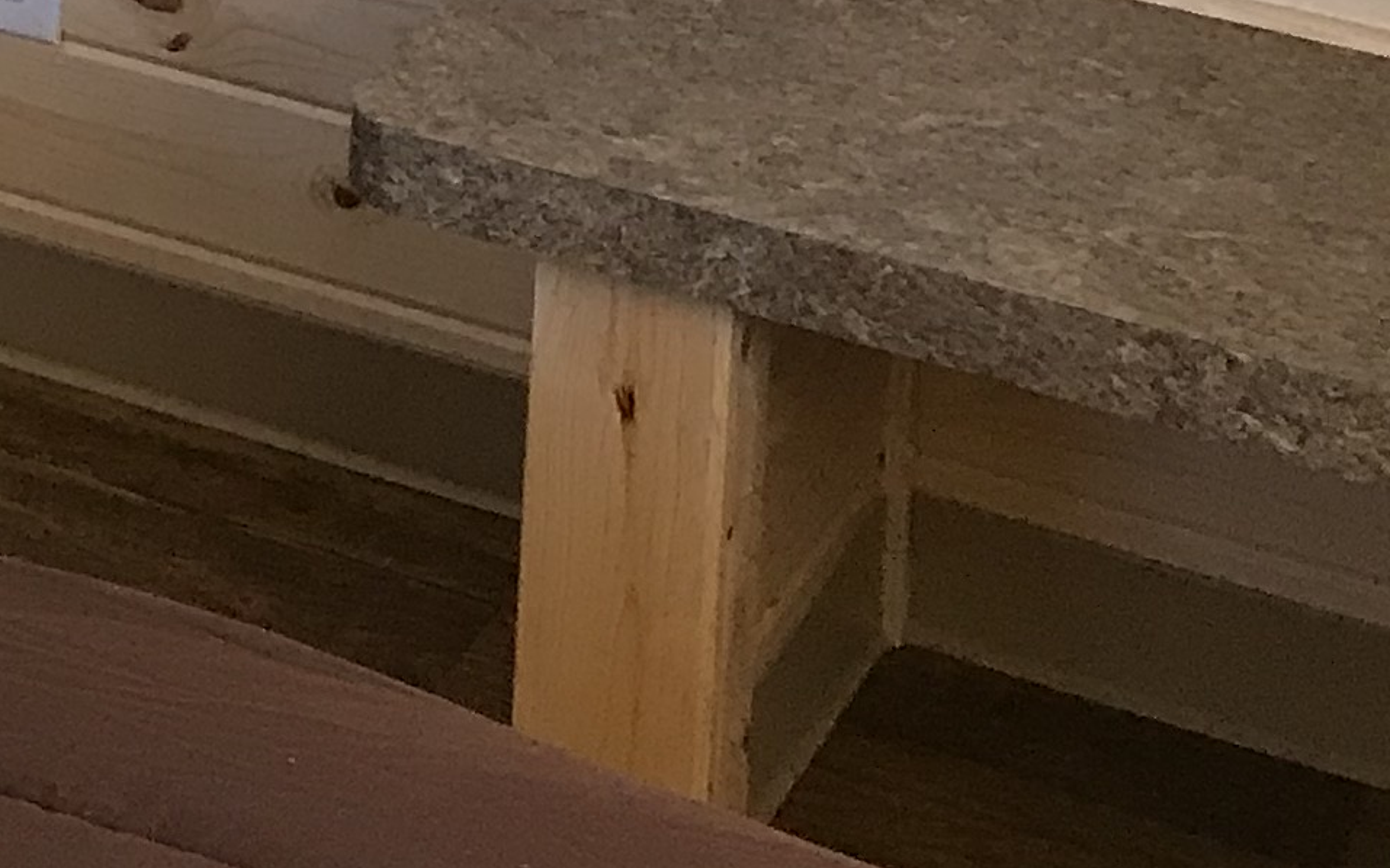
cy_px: -1112
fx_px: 4735
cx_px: -1073
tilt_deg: -11.7
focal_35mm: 125
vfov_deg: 9.5
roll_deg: +0.4
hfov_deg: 14.7
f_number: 1.8
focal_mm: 3.99
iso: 20
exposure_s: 1/30
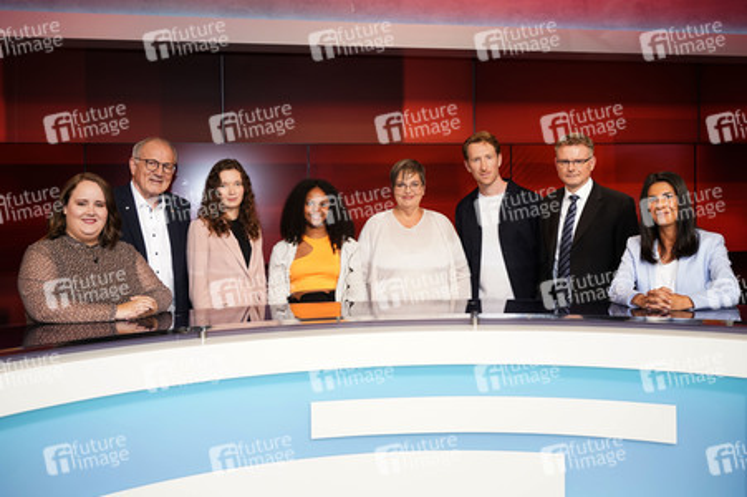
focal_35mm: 35
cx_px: 374
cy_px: 248
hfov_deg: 54.5
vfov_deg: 37.8
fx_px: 726
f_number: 5
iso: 2000
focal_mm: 35
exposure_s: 1/160
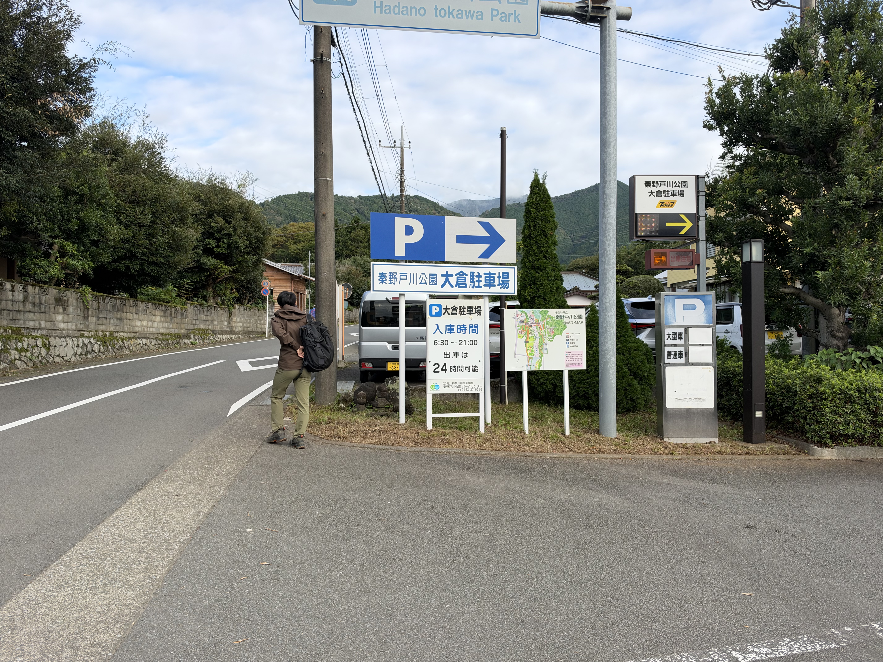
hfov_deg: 71.6
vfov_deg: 56.8
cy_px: 331
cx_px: 442
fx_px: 612
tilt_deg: +2.1
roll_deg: +0.9
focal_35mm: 24
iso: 64
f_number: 1.8
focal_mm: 6.93
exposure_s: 1/1543
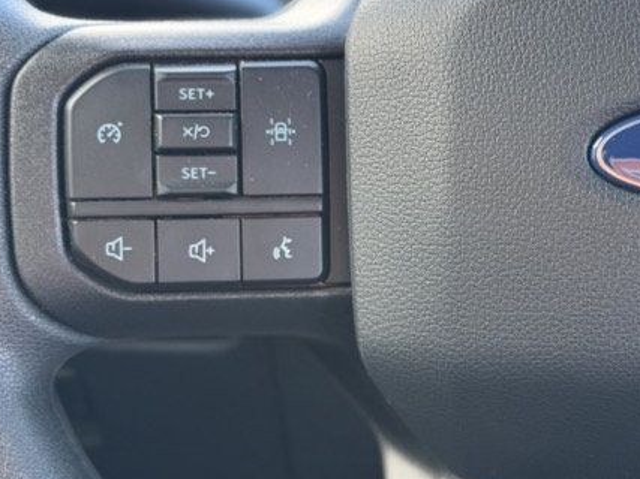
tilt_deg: -24.3
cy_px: 204
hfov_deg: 26.9
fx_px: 1331
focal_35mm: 72
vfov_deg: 20.4
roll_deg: +0.8
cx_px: 408
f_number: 1.78
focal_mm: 6.76
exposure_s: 1/55
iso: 250
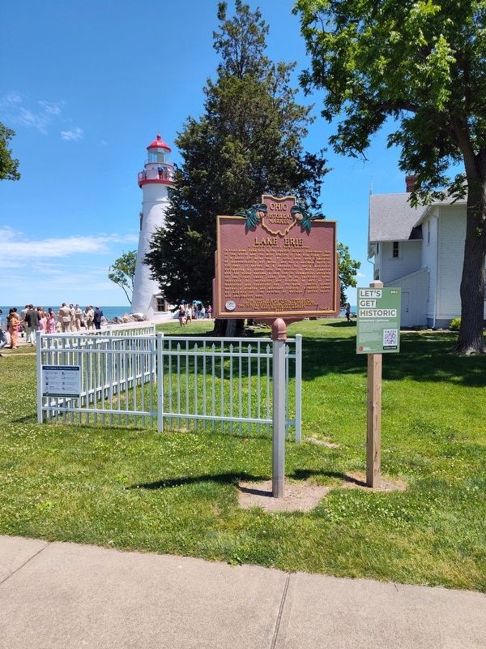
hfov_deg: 58.9
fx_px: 431
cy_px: 324
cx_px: 243
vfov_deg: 73.9
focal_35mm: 23
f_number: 1.8
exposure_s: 1/1320
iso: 100
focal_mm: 5.56
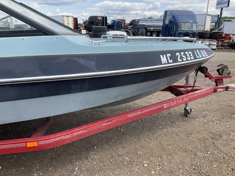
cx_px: 118
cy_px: 88
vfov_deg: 48.2
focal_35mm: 29
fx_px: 197
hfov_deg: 61.7
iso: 25
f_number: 1.8
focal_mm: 3
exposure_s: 1/1098
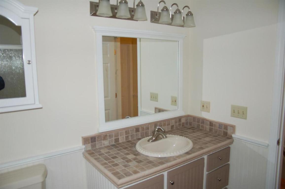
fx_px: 214
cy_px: 94
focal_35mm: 27
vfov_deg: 47.8
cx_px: 142
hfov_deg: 67.4
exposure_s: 1/60
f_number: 3.5
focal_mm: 18
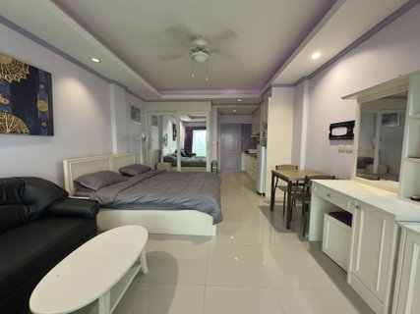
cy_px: 157
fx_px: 170
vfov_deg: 85.6
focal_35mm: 14
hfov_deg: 102.1
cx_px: 210
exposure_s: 1/50
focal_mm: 2.22
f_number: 2.2
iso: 500
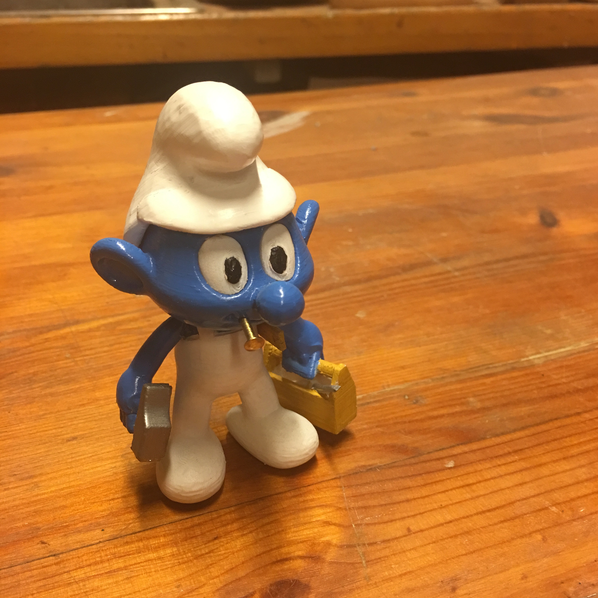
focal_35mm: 35
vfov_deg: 47.1
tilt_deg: -29.3
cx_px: 305
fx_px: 684
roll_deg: +0.6
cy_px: 330
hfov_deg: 47.2
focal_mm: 4.15
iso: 100
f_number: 2.2
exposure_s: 1/17
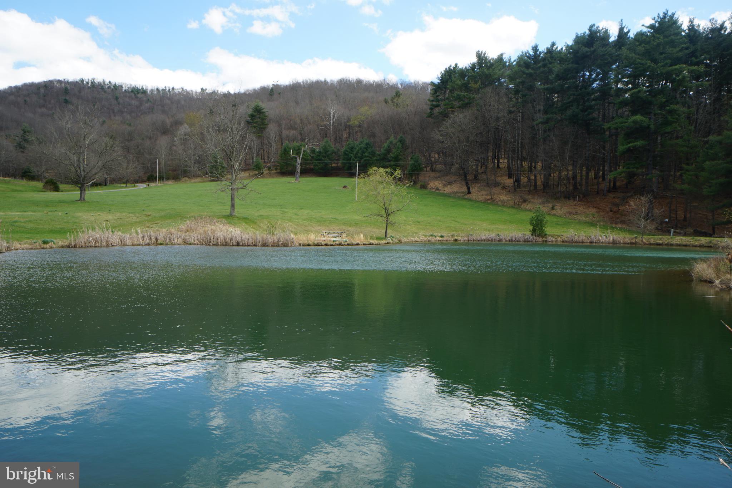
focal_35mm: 27
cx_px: 366
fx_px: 549
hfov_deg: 67.4
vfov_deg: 47.9
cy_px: 244
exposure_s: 1/100
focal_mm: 18
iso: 100
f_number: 8
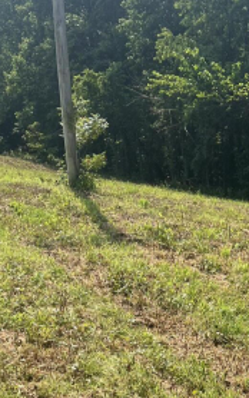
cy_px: 301
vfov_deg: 30.5
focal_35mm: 66
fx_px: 716
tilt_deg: -19.3
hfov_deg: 19.1
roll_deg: -5.9
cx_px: 259
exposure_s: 1/2165
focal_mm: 5.7
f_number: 1.5
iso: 50
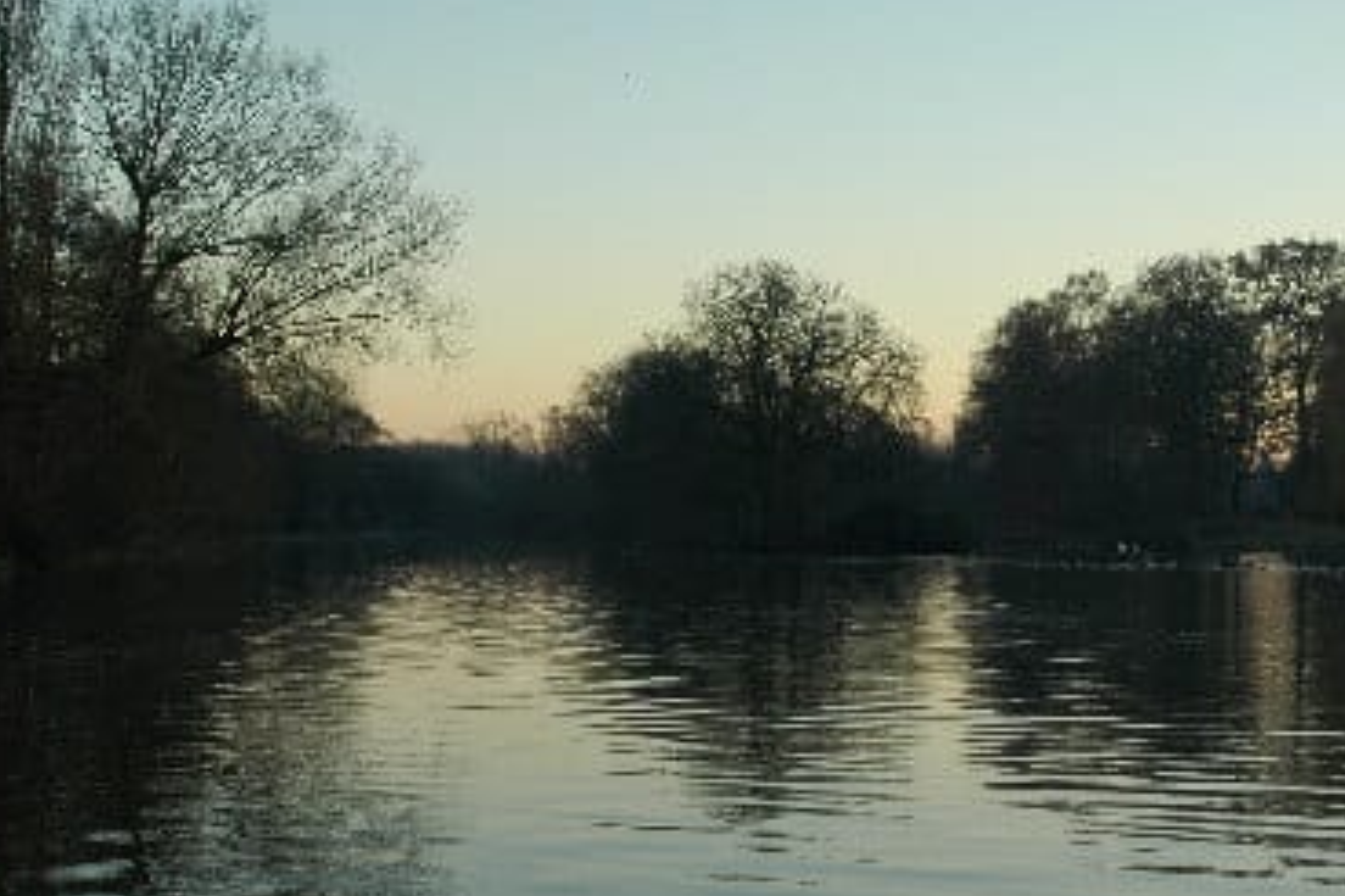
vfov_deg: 18.6
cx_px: 884
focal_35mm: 73
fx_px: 2726
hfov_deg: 27.6
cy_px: 589
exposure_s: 1/100
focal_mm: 28
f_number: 9
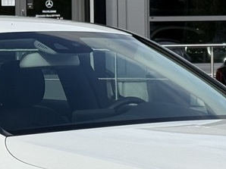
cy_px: 111
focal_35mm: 232
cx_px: 65
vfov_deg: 6.4
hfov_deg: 8.5
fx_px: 1513
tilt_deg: -1.4
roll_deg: +0.9
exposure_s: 1/5587
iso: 64
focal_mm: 6.76
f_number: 1.78
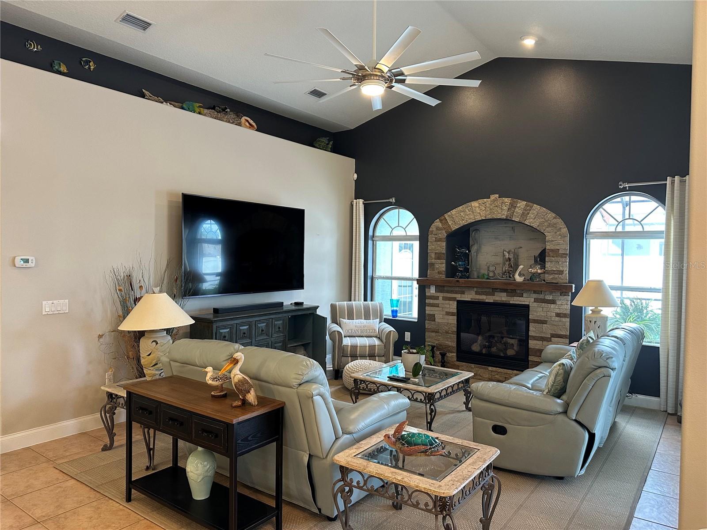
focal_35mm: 24
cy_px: 265
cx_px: 354
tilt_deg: -0.6
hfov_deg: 71.6
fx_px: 490
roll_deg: -1.3
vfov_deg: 56.8
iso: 250
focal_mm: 6.86
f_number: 1.78
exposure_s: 1/60
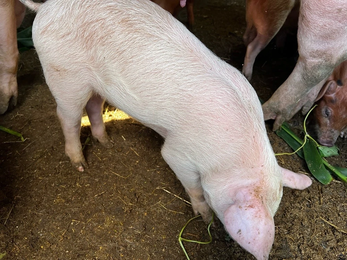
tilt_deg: -38.9
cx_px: 174
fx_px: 261
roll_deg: -3.5
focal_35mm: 26
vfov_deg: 53.1
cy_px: 130
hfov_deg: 67.3
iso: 50
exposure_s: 1/121
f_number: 1.6
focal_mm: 5.1
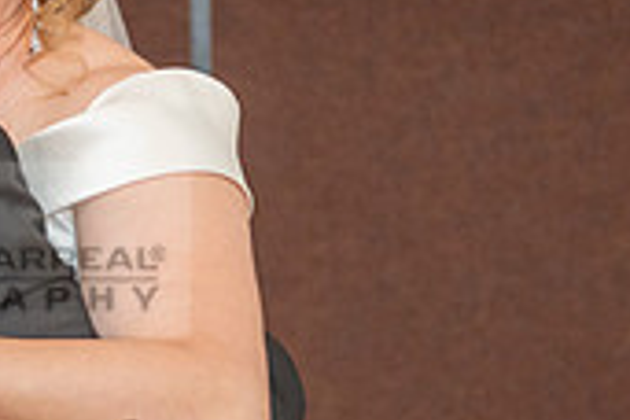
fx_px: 5145
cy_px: 418
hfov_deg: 7.0
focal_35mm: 294
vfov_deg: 4.7
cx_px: -122
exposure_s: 1/125
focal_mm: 70
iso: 800
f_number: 3.5
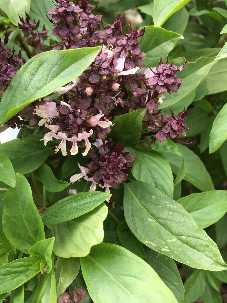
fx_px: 341
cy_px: 145
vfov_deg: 47.8
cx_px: 100
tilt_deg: -32.2
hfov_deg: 36.8
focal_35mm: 39
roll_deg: +10.2
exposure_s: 1/215
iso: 25
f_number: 2.2
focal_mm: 4.15
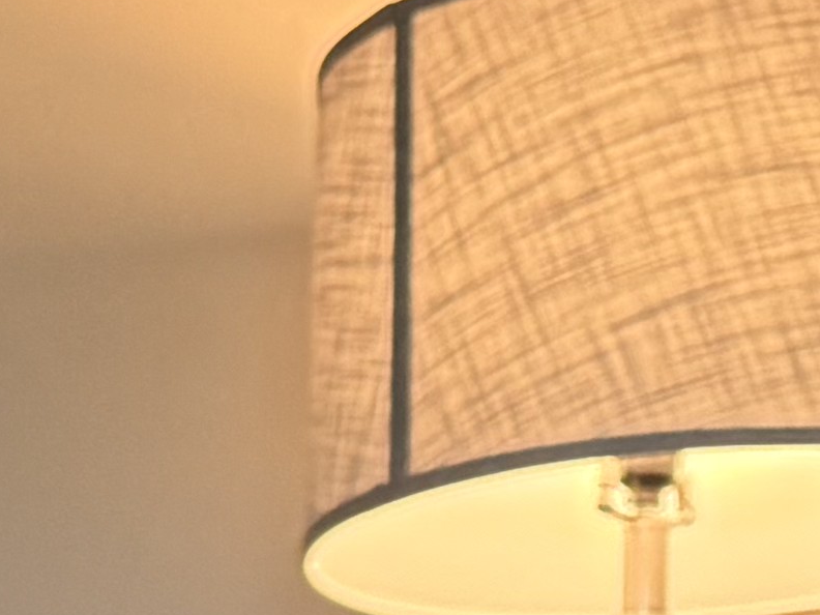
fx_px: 4098
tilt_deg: +5.4
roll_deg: +0.2
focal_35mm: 173
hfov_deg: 11.3
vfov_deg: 8.4
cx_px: 813
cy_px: 850
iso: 400
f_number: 1.78
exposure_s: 1/60
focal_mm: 6.76
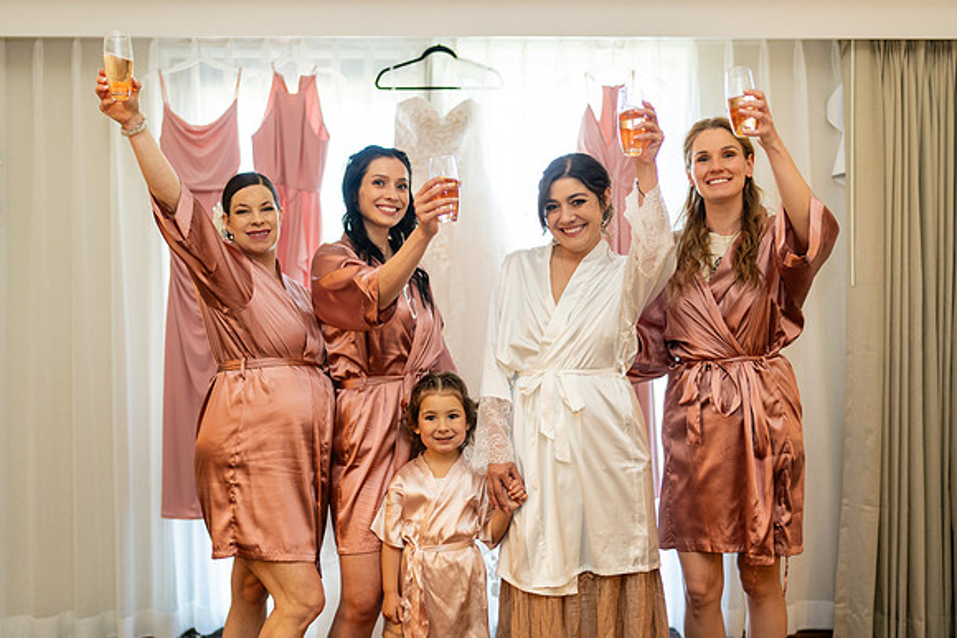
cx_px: 487
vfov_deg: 35.7
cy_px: 323
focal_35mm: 37
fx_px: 992
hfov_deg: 51.5
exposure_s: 1/125
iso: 400
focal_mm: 35
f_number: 1.2
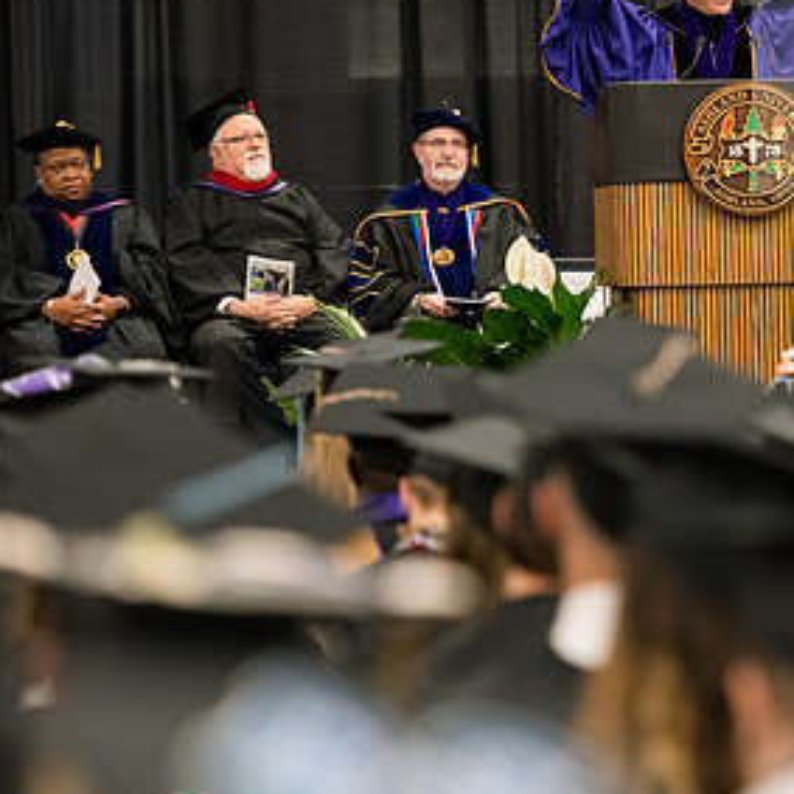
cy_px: 299
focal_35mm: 244
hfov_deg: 7.2
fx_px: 6332
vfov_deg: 7.2
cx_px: 668
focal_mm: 140
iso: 3200
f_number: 3.2
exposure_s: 1/200
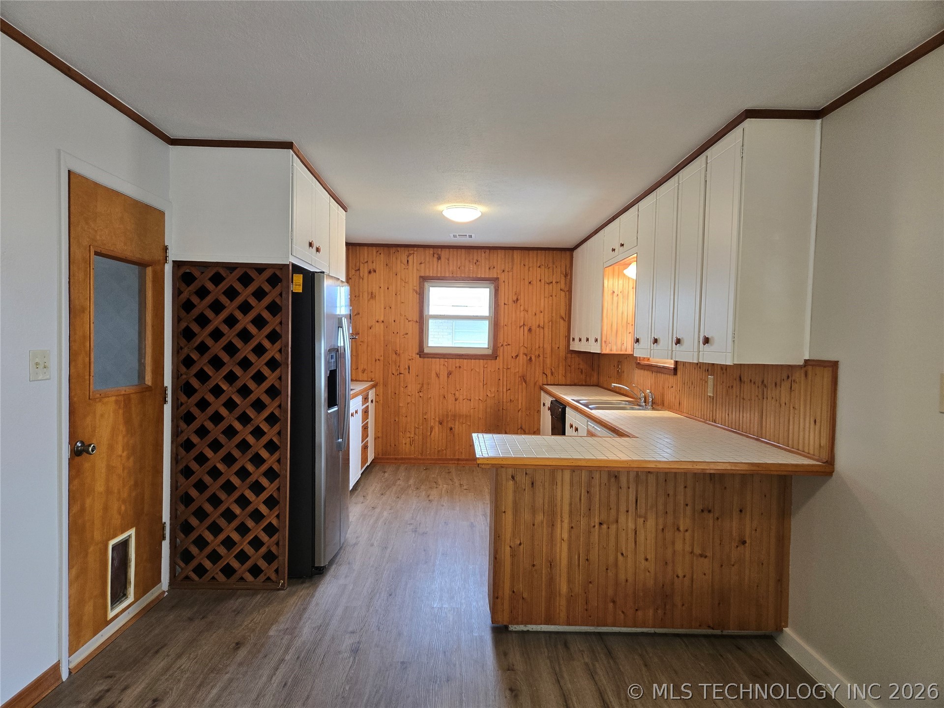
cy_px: 354
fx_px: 627
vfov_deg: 58.9
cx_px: 472
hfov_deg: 73.9
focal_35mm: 23
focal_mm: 5.4
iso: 250
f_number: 1.8
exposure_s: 1/120
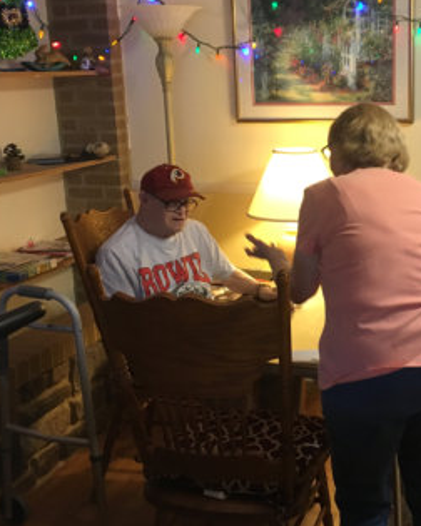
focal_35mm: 45
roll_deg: +0.5
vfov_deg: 41.1
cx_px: 339
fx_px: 701
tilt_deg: -13.2
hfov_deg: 32.5
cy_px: 226
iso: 160
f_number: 2.2
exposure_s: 1/30
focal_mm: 4.15
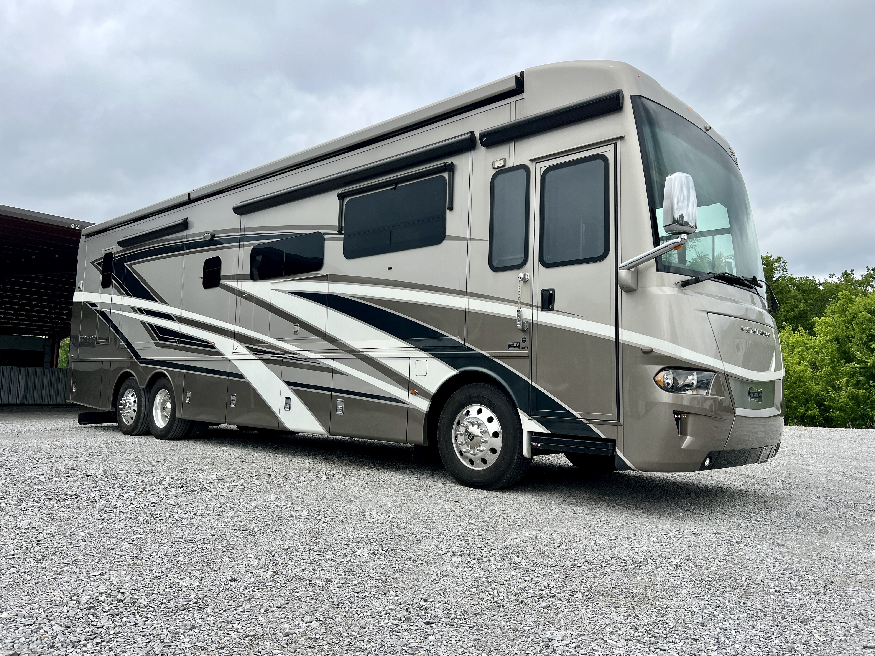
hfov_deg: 67.3
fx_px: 657
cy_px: 328
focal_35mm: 26
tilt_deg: +5.9
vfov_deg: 53.1
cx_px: 438
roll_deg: -0.6
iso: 50
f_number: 1.5
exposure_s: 1/4115
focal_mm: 5.7
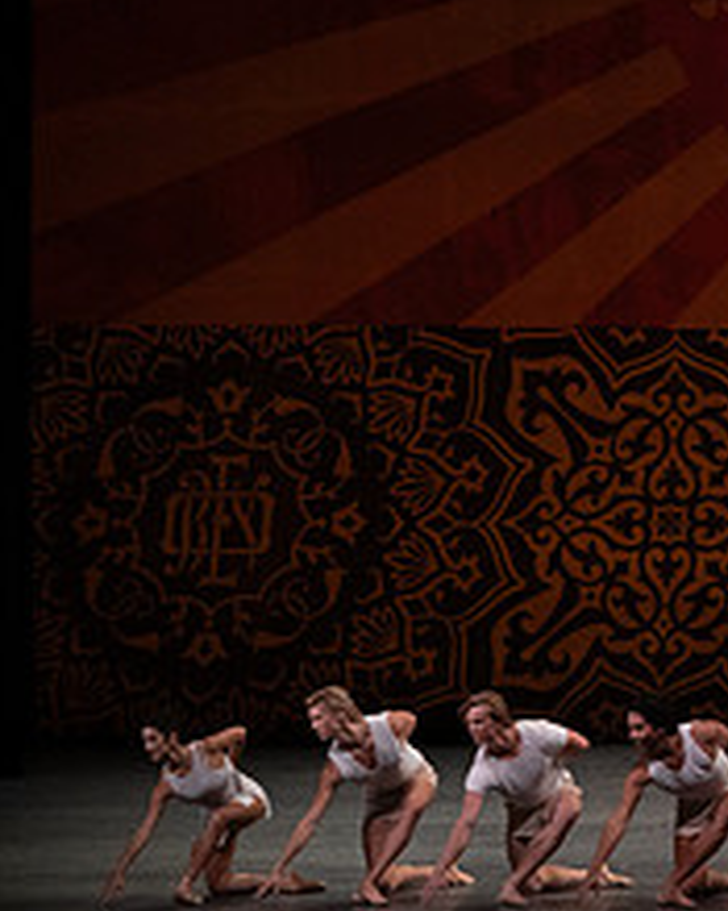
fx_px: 6711
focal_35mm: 249
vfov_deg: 7.8
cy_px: 193
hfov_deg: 6.1
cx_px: 1198
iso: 5000
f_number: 10
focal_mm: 100
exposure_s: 1/400
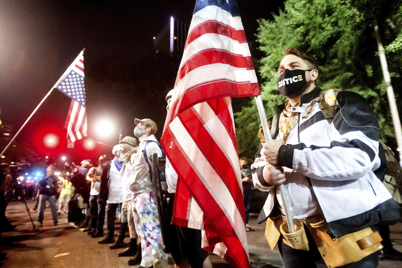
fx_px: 245
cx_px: 201
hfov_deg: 78.6
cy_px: 134
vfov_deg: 57.2
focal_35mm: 22
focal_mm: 22
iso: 25600
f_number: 2.8
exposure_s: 1/125
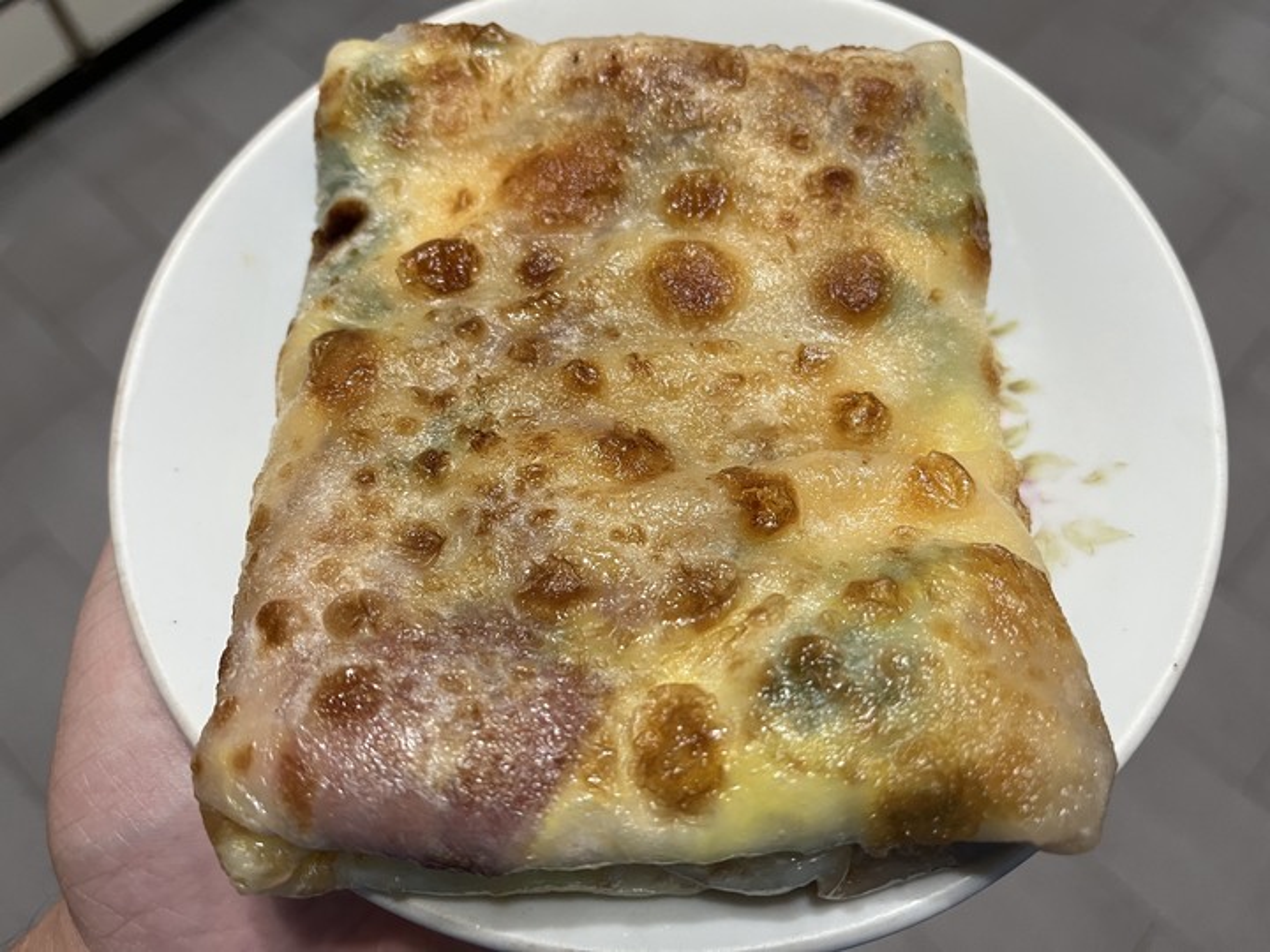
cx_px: 635
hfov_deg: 67.3
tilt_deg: -64.8
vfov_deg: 53.1
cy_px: 476
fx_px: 954
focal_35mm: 26
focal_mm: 5.1
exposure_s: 1/60
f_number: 1.6
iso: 200
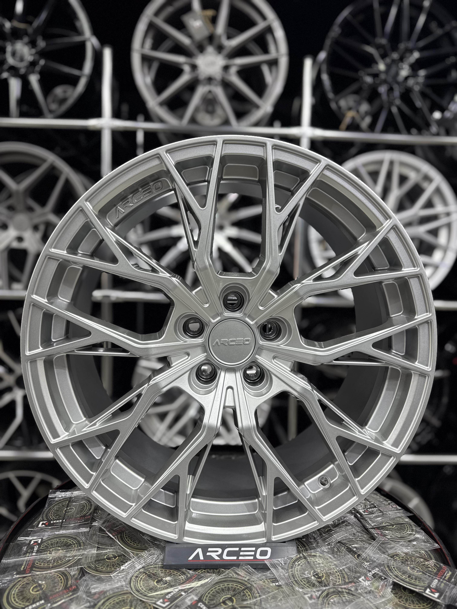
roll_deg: -2.2
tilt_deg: -5.0
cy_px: 304
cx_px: 228
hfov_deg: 56.8
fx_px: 422
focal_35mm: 24
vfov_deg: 71.6
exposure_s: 1/100
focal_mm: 6.76
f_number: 1.78
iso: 64
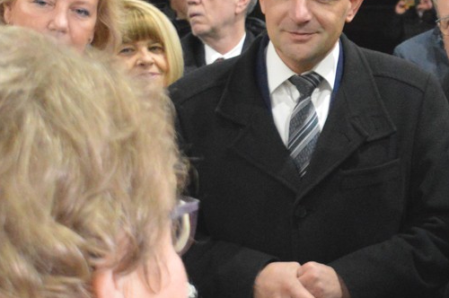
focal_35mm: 132
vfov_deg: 10.4
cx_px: 623
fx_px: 1640
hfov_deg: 14.7
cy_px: 141
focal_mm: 27
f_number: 4
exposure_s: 1/60
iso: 3200
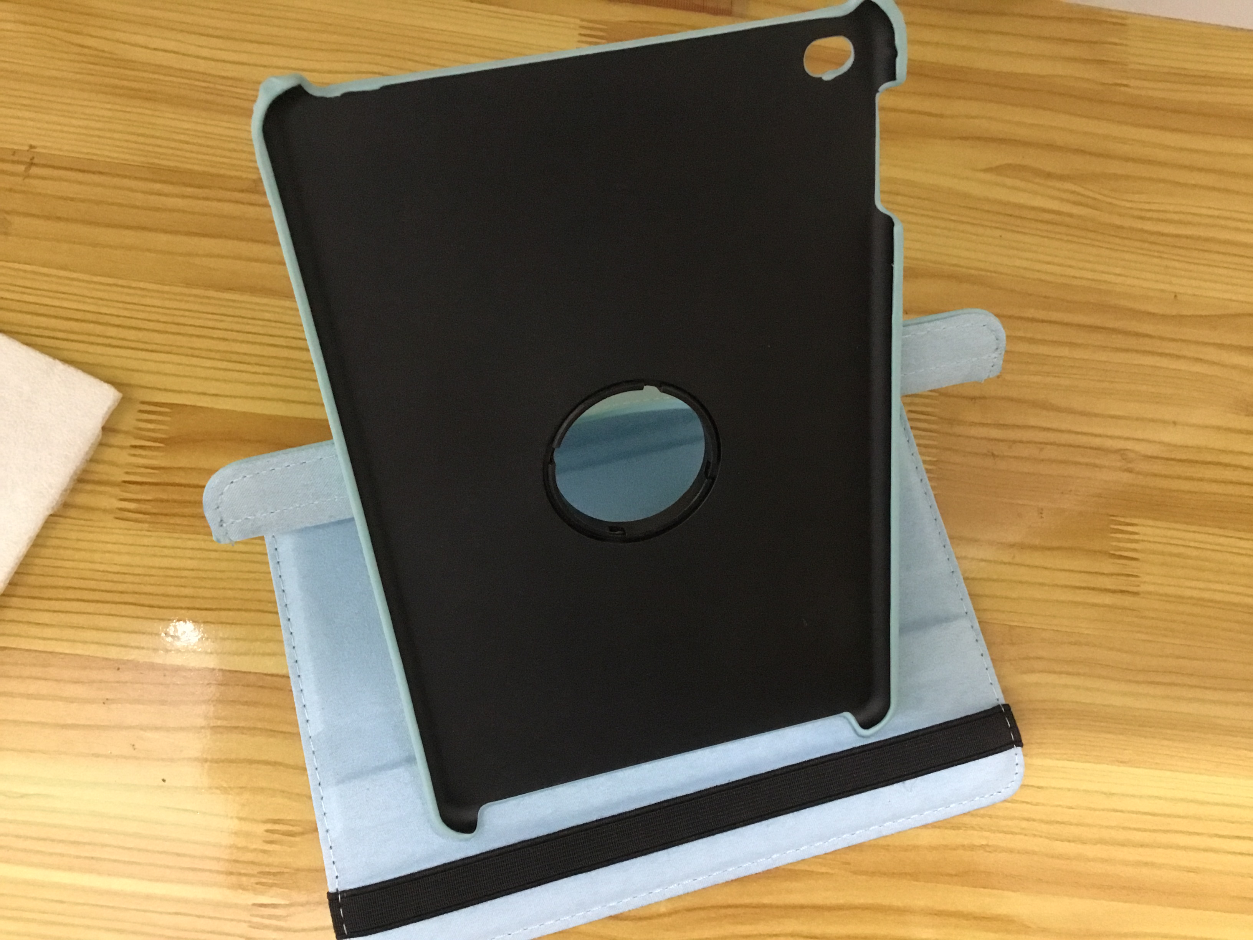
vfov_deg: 45.4
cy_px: 470
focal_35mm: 31
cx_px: 626
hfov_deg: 58.4
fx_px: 1122
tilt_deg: -77.5
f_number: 2.4
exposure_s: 1/17
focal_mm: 3.3
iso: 320
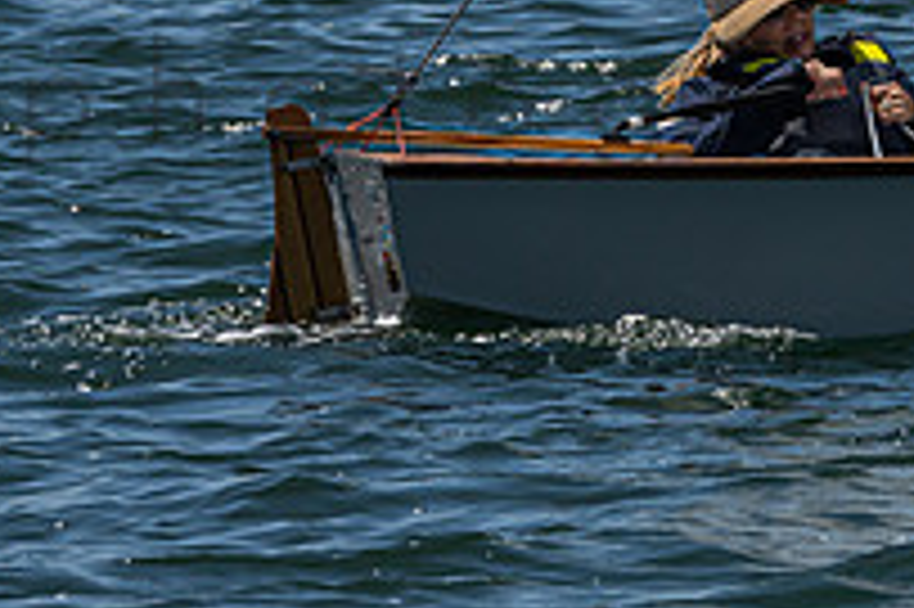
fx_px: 19838
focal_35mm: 782
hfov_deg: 2.6
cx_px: 849
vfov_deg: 1.8
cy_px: -311
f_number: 16
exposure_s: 1/640
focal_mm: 200
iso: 250
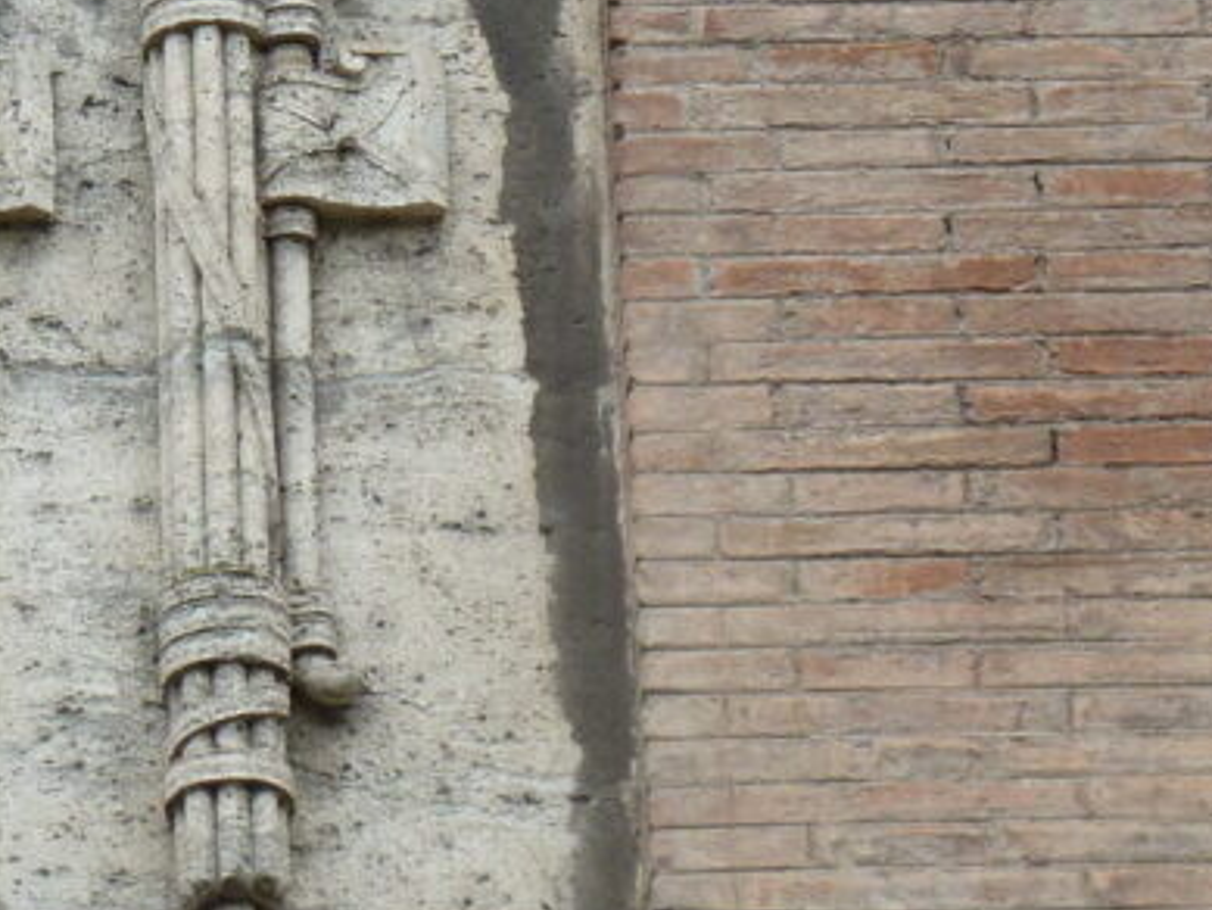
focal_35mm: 387
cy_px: 374
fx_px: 13554
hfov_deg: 5.1
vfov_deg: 3.8
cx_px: -112
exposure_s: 1/60
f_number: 4.5
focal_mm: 24.1
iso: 100
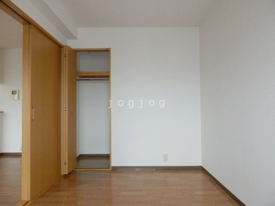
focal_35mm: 24
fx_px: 191
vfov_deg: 56.8
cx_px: 138
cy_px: 103
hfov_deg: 71.6
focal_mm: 4.2
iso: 1000
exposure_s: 1/40
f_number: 7.9
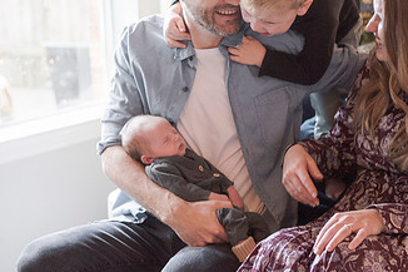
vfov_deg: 15.3
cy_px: 97
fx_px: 1008
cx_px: 278
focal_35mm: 89
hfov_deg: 22.8
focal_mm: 50
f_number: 2.5
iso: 800
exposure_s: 1/200
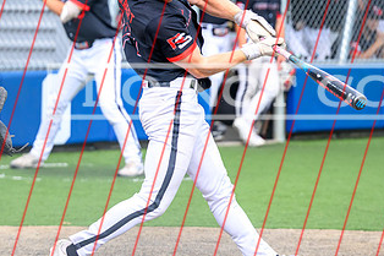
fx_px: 2601
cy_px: 75
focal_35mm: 244
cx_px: 180
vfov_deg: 5.6
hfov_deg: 8.4
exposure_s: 1/3200
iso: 1000
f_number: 2.8
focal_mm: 104
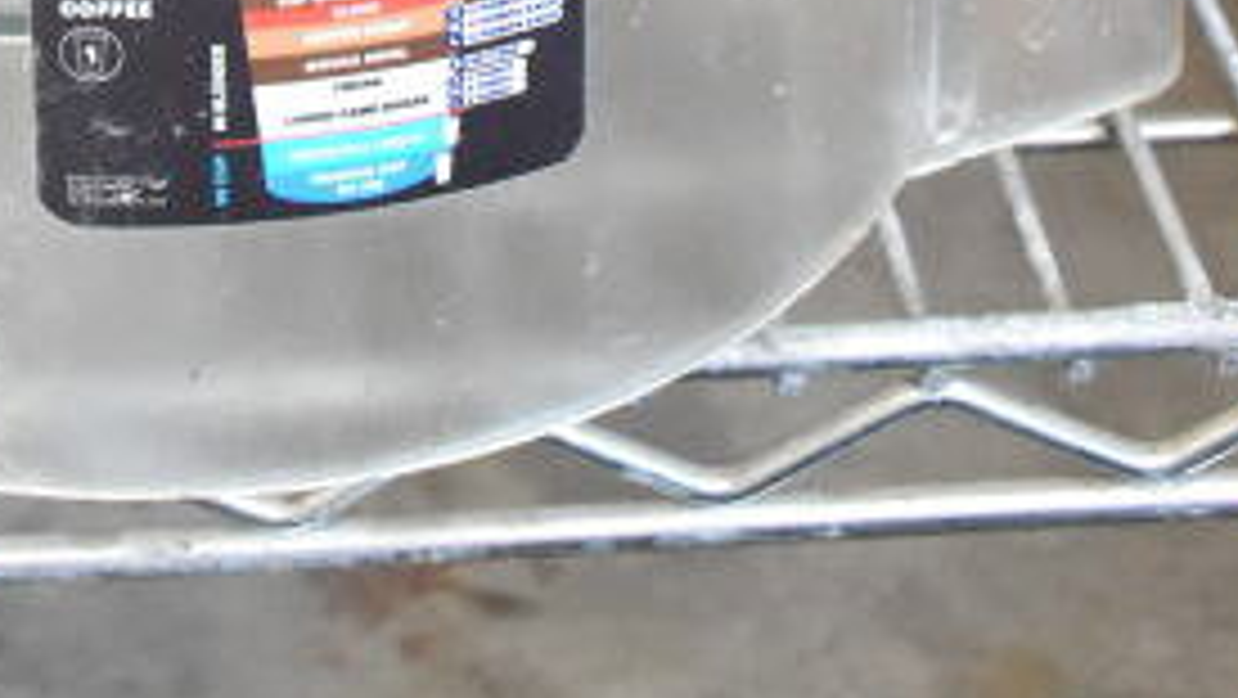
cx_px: 153
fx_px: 3777
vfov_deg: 9.0
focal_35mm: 115
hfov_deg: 18.3
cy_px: -1256
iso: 1600
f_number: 4
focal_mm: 22
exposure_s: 1/60
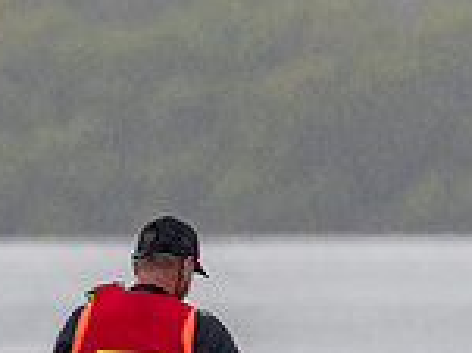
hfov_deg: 1.2
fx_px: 23148
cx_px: -391
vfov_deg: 0.9
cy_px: 448
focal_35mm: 1699
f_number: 6.3
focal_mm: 460
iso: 800
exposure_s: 1/320
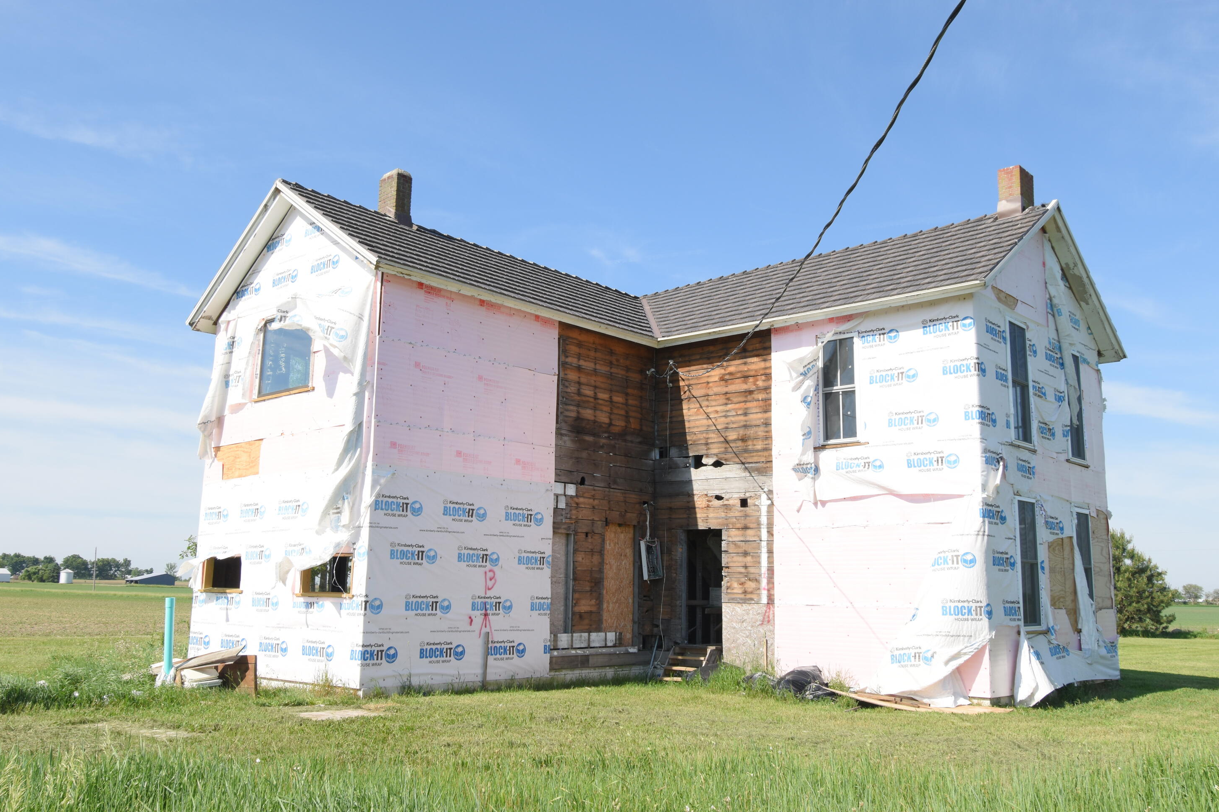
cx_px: 619
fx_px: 1050
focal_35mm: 31
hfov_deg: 60.3
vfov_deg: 42.3
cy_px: 396
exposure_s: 1/250
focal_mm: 20
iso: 160
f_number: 8
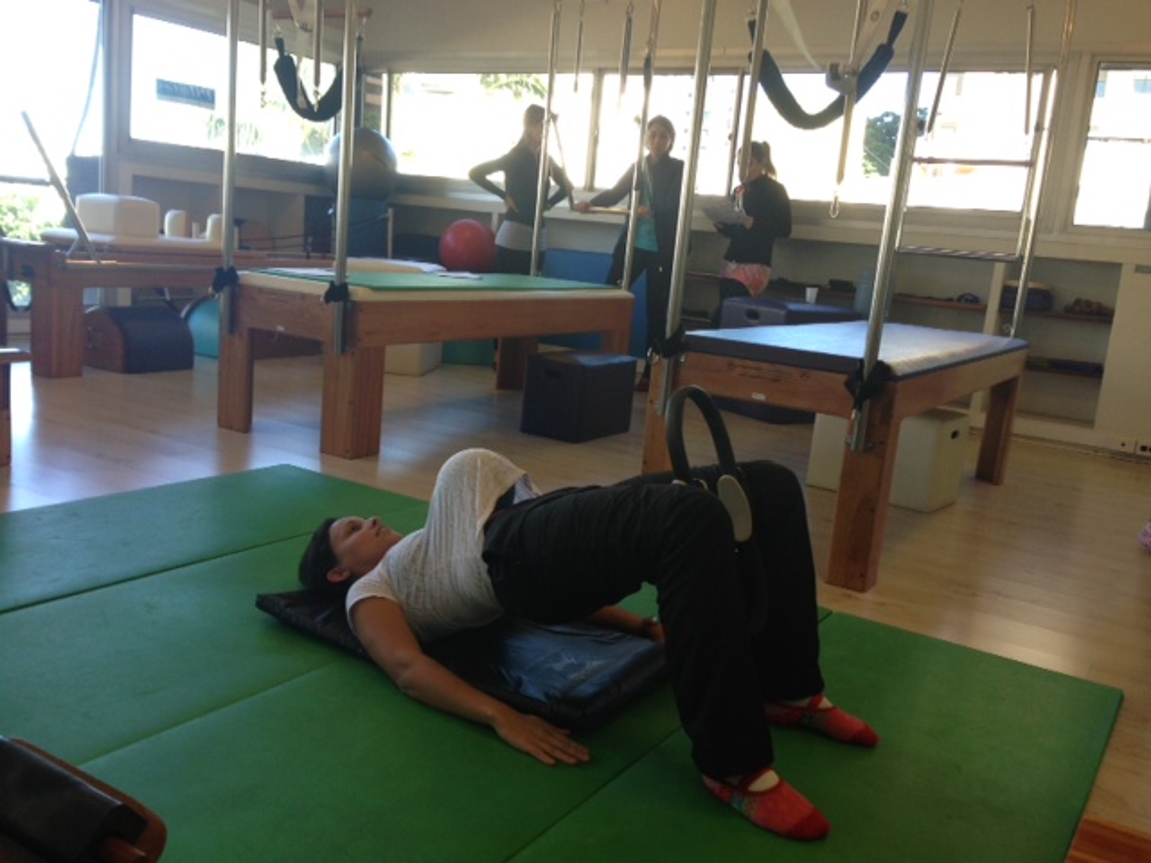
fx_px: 1097
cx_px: 576
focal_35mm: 33
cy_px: 432
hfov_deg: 55.4
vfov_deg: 42.9
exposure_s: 1/30
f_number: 2.4
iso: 50
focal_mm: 4.13
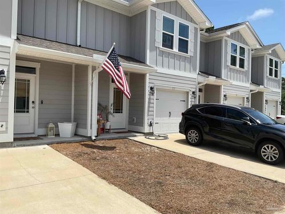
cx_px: 142
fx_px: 239
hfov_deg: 61.7
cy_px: 107
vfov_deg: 48.2
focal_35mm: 29
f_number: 1.8
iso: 16
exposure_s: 1/2801
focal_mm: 3
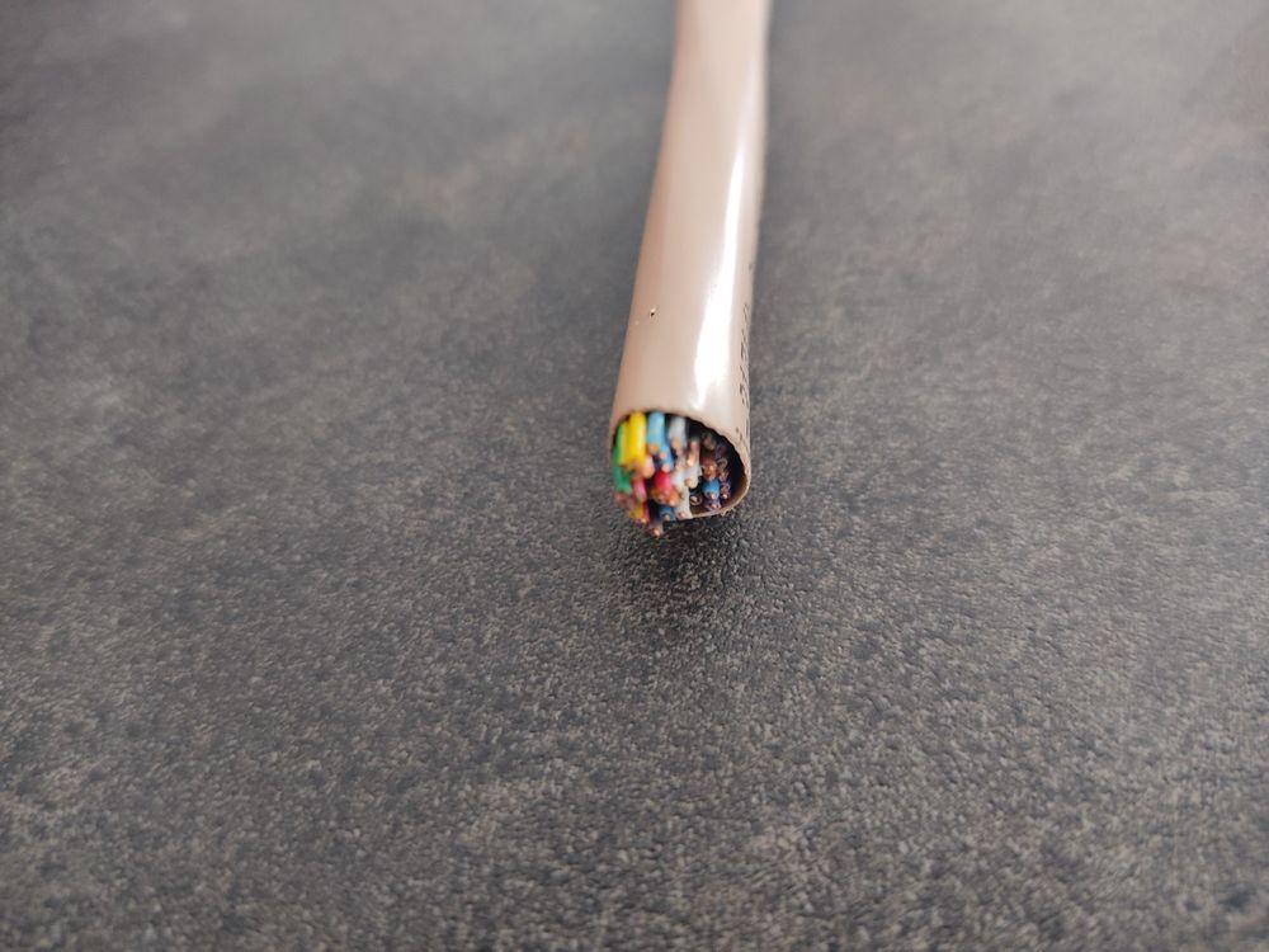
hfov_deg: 67.3
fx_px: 953
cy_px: 476
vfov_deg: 53.1
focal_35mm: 26
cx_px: 634
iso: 1330
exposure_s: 1/20
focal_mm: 4.74
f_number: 1.79
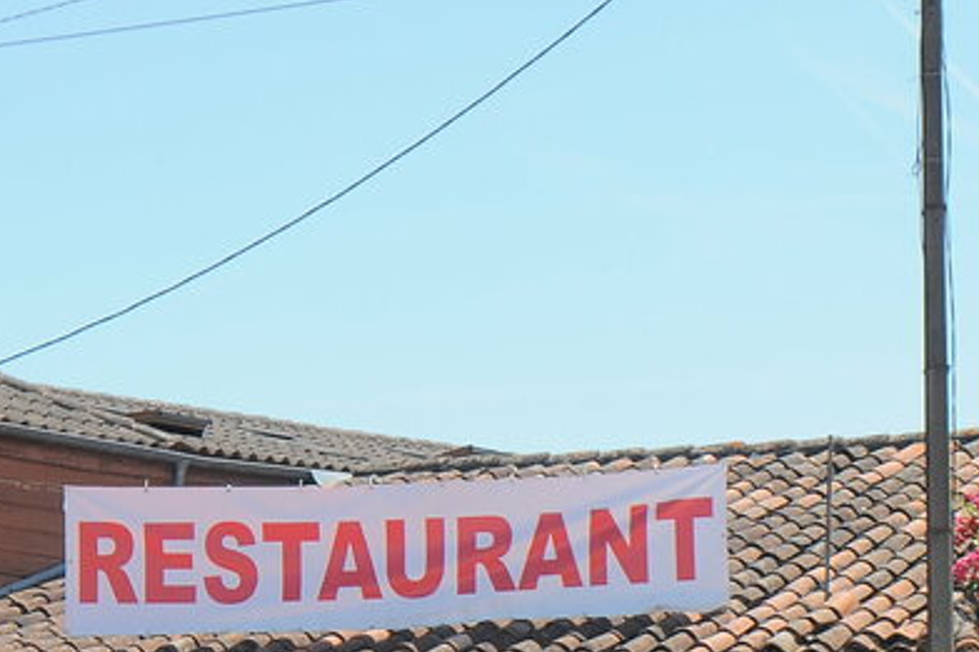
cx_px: 312
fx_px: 3561
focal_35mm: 131
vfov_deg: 10.1
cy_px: 990
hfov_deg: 15.6
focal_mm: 28
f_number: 9
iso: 200
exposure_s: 1/320
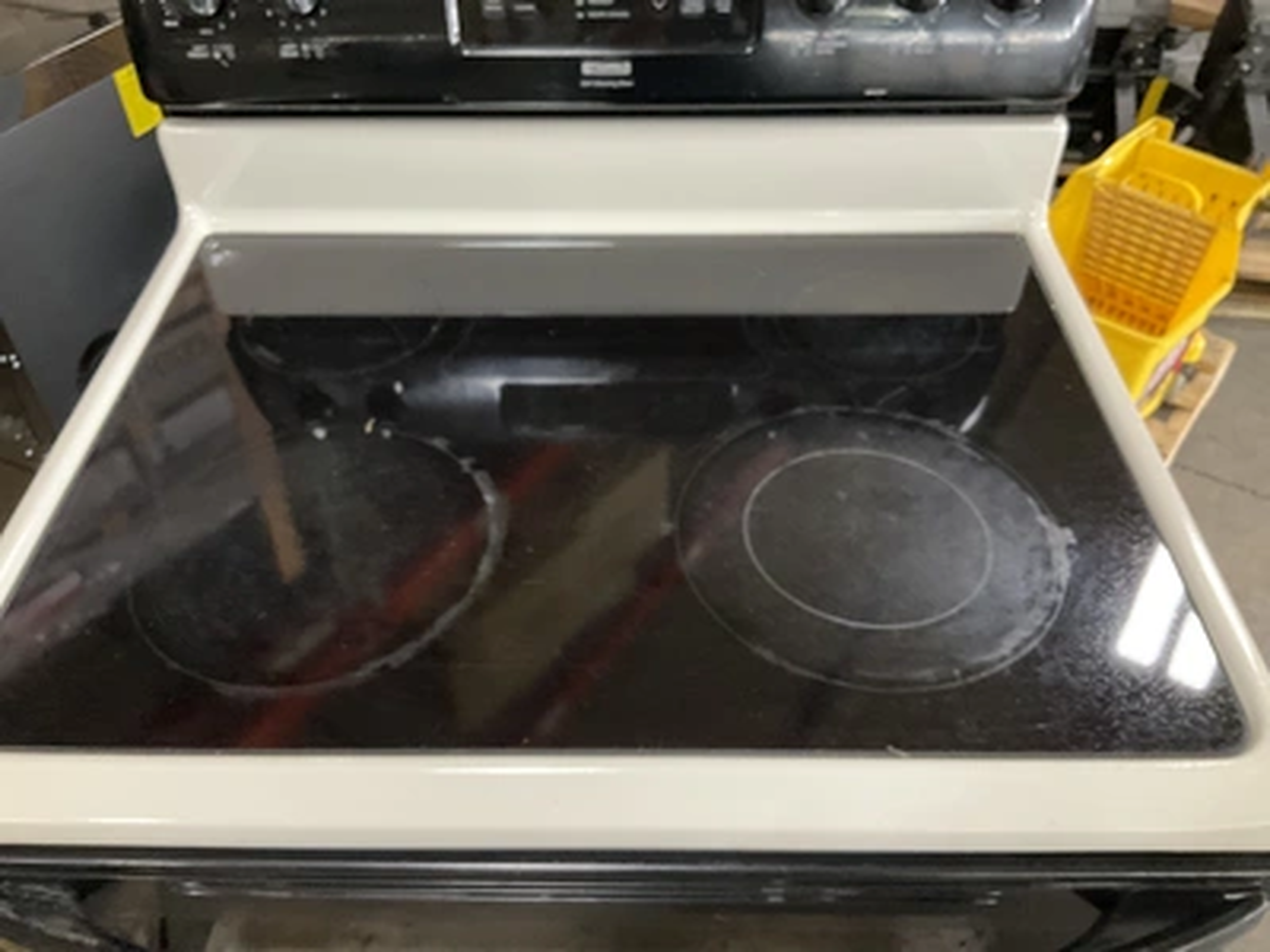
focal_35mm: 29
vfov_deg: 48.2
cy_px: 476
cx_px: 635
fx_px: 1064
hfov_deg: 61.7
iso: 250
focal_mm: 3
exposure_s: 1/40
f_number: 1.8
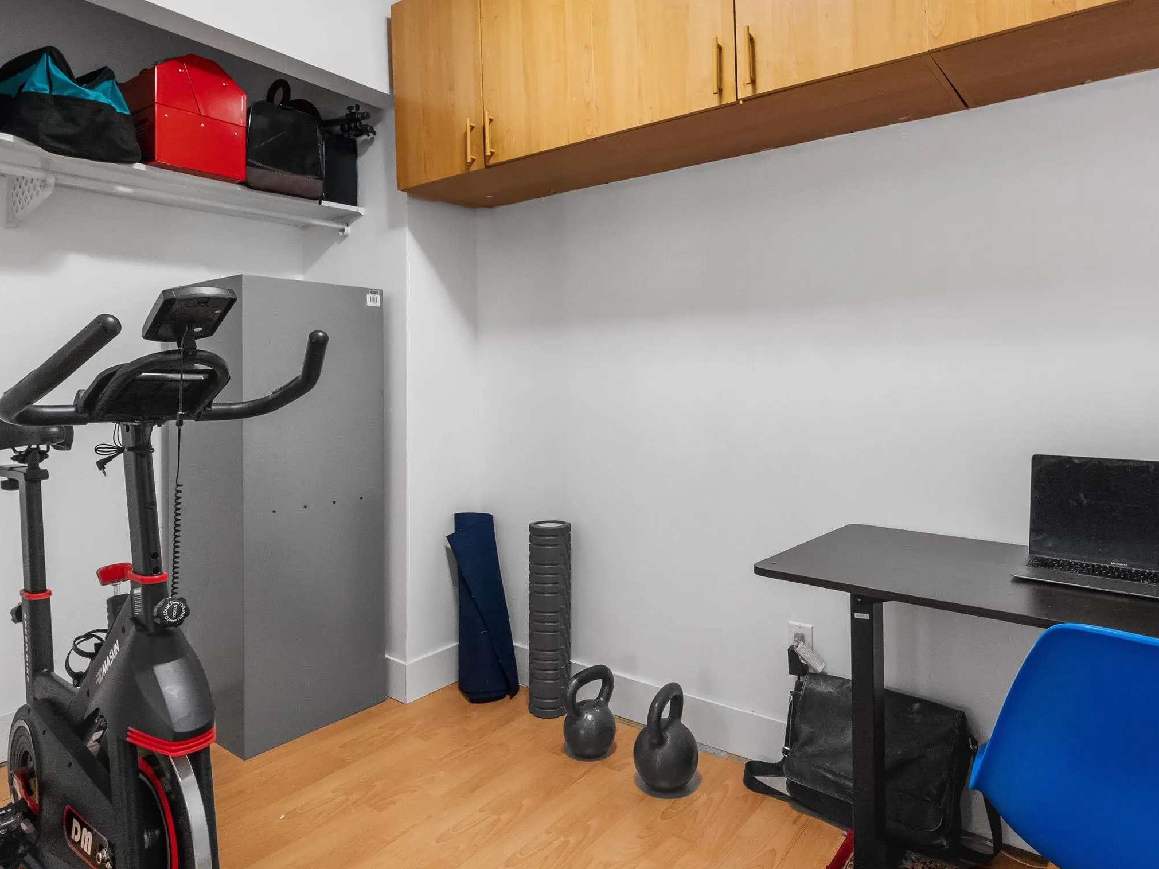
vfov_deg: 66.3
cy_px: 371
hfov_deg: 82.5
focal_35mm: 20
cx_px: 608
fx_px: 661
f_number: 9
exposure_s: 1/4
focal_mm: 9
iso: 250
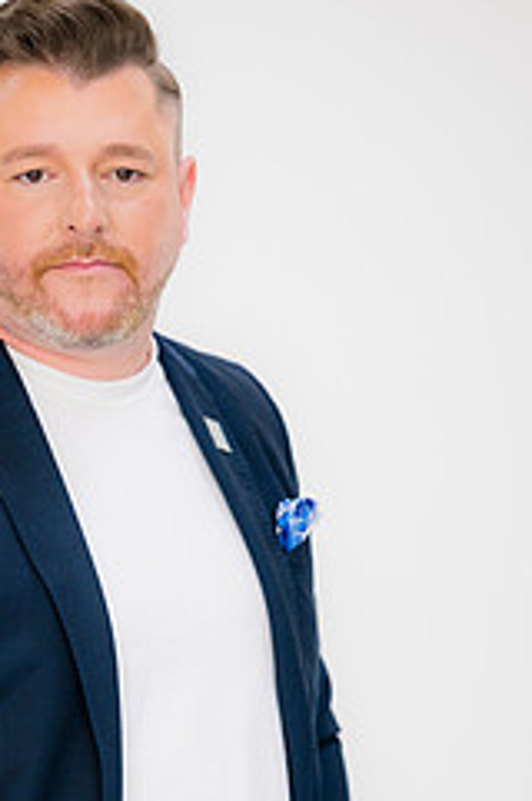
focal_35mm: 159
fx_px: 3534
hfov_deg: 8.6
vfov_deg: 12.9
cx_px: 37
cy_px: 592
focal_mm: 85
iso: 200
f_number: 2.2
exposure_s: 1/125
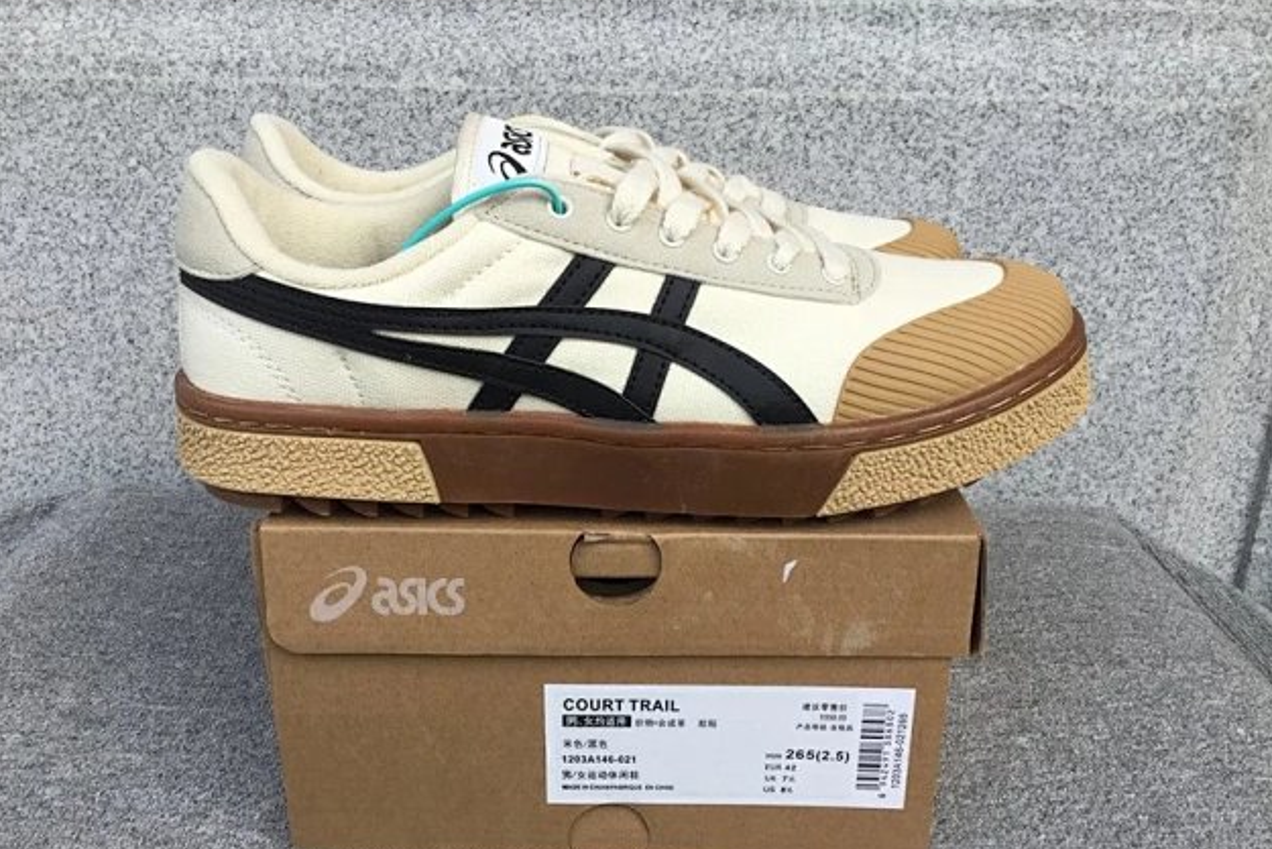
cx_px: 631
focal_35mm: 33
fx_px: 1166
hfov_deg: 57.2
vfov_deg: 39.9
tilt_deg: -20.9
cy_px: 470
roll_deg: -1.2
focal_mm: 3.3
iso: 25
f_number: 2.4
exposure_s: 1/403
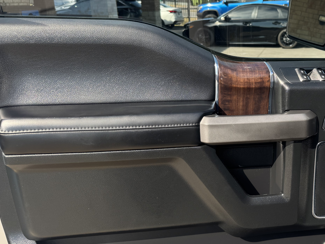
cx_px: 242
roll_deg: -0.3
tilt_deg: -18.2
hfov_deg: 48.3
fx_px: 347
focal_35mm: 37
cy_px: 111
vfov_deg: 38.6
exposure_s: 1/782
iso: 80
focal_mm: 6.76
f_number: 1.78
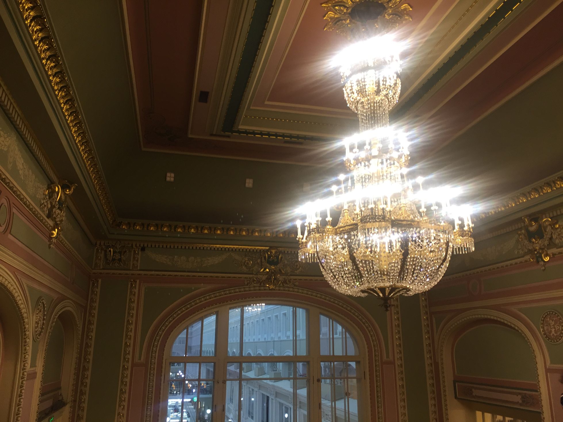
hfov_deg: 61.7
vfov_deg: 48.2
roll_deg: -2.3
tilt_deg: +16.0
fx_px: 472
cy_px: 211
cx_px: 282
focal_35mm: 29
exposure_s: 1/33
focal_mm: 4.15
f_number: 2.2
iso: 80
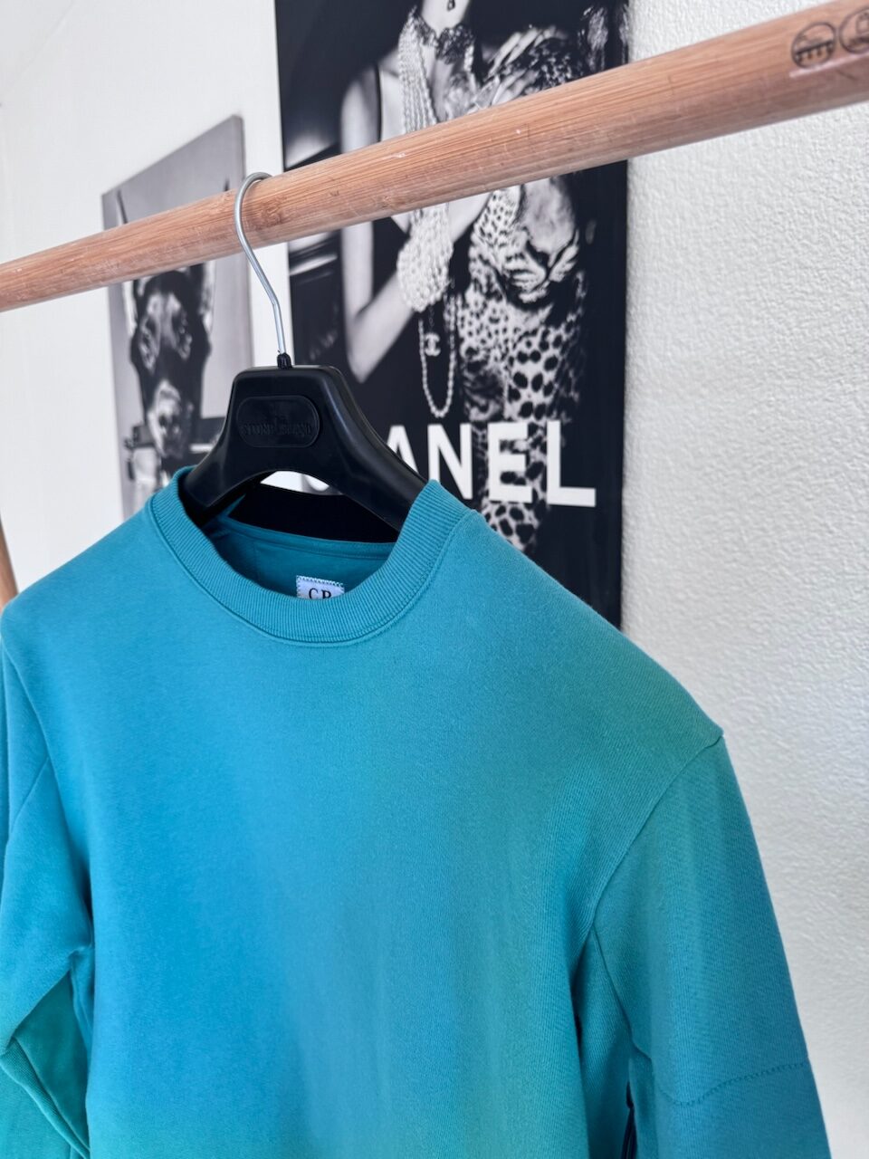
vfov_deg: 71.6
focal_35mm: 24
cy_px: 580
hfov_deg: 56.8
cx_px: 434
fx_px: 803
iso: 125
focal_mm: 6.76
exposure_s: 1/121
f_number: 1.78
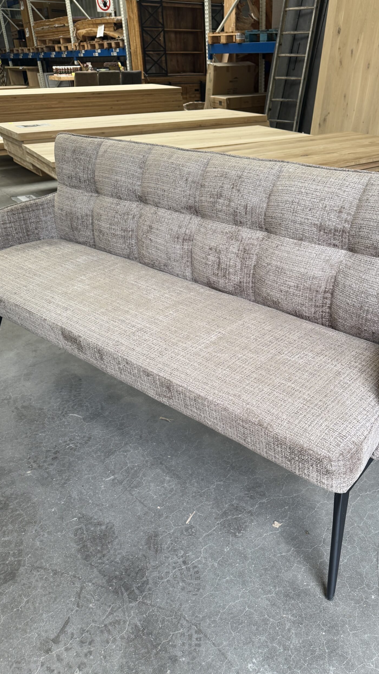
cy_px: 342
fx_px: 482
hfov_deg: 42.6
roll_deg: +1.1
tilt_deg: -30.7
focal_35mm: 27
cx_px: 238
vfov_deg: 69.9
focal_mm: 6.76
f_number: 1.78
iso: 100
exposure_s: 1/100
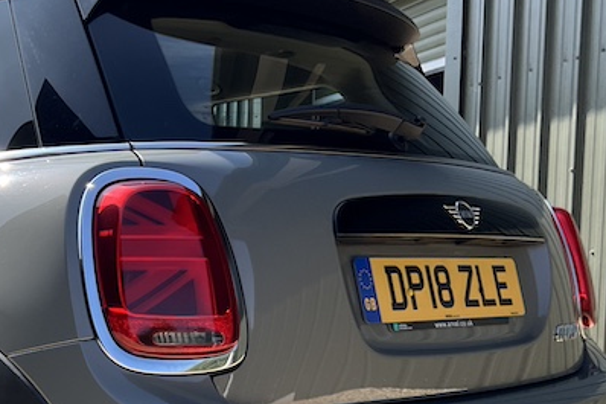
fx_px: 1144
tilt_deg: -4.1
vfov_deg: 19.7
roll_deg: -0.4
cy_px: 352
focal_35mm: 68
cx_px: 61
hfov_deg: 28.5
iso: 50
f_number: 1.5
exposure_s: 1/2513
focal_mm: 5.7
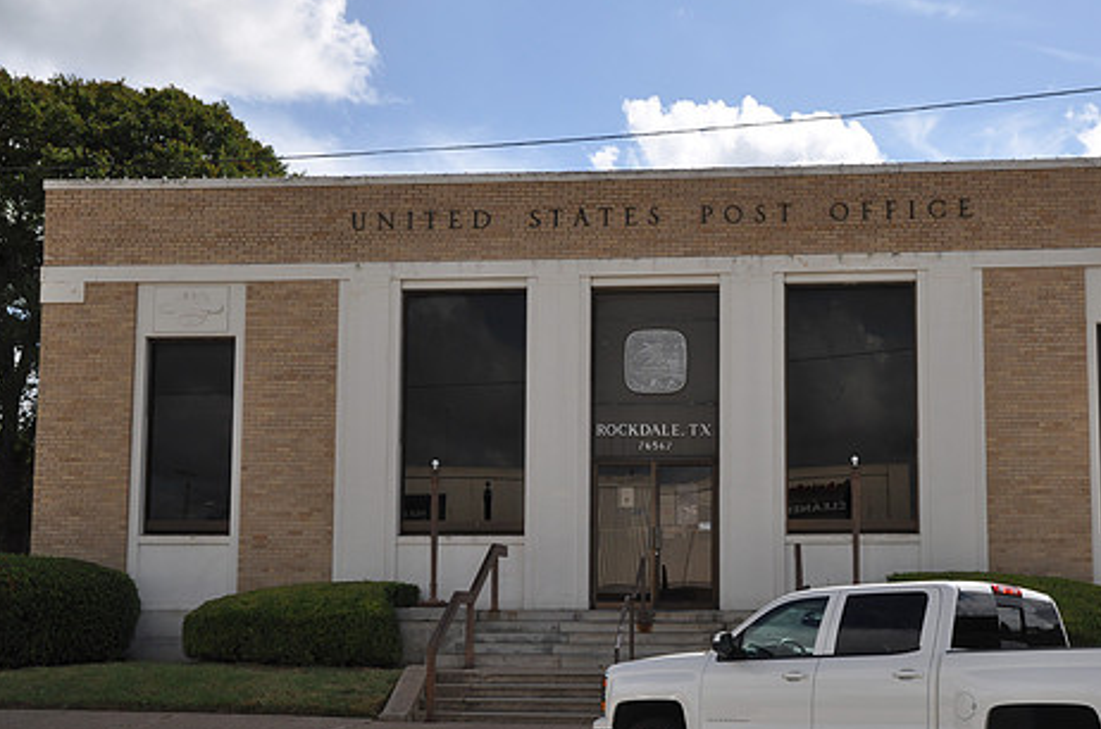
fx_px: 1495
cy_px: 420
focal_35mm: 49
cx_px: 679
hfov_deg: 40.2
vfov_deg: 27.4
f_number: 10
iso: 200
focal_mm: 26
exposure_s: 1/100
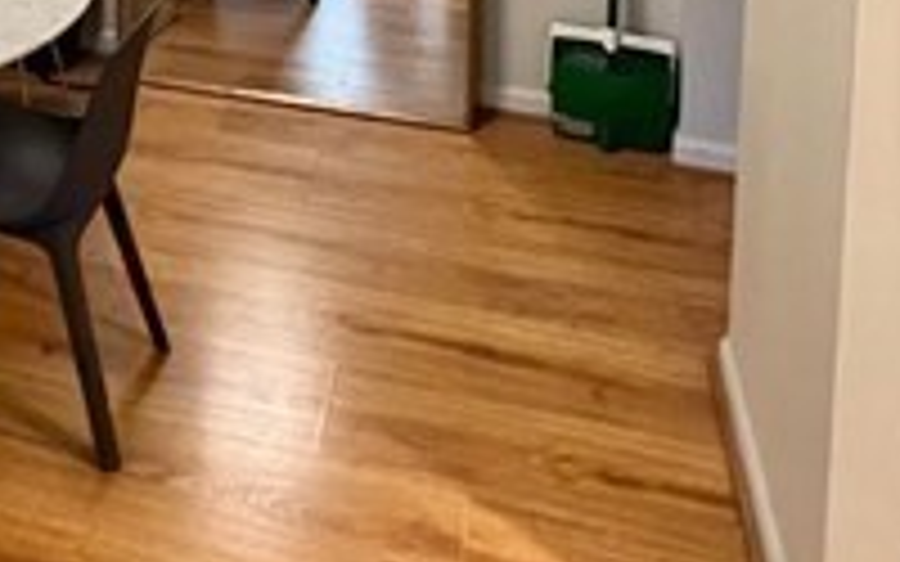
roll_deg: +1.1
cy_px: -391
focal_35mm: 53
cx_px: -4
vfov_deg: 19.5
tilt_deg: -5.7
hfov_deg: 34.6
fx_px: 1300
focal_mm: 1.57
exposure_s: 1/60
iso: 500
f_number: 1.8
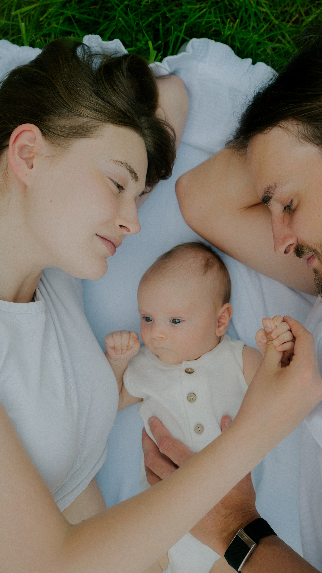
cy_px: 282
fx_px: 698
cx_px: 184
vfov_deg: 44.6
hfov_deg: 25.9
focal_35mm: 46
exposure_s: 1/320
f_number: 4
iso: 125
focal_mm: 43
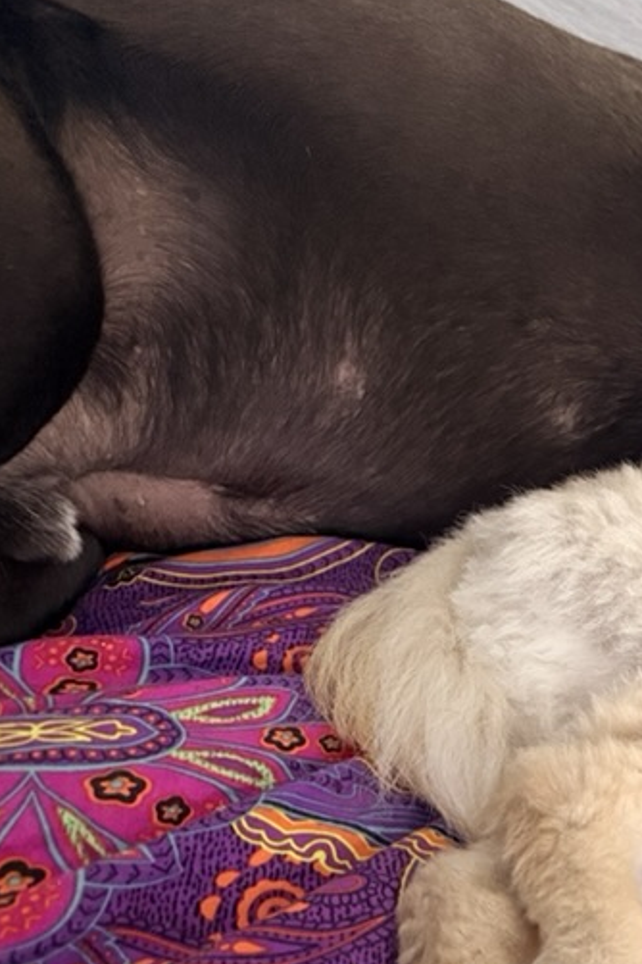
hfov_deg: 22.3
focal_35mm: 51
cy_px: 654
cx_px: 936
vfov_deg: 38.4
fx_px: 1364
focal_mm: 6.76
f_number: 1.78
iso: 800
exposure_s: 1/51
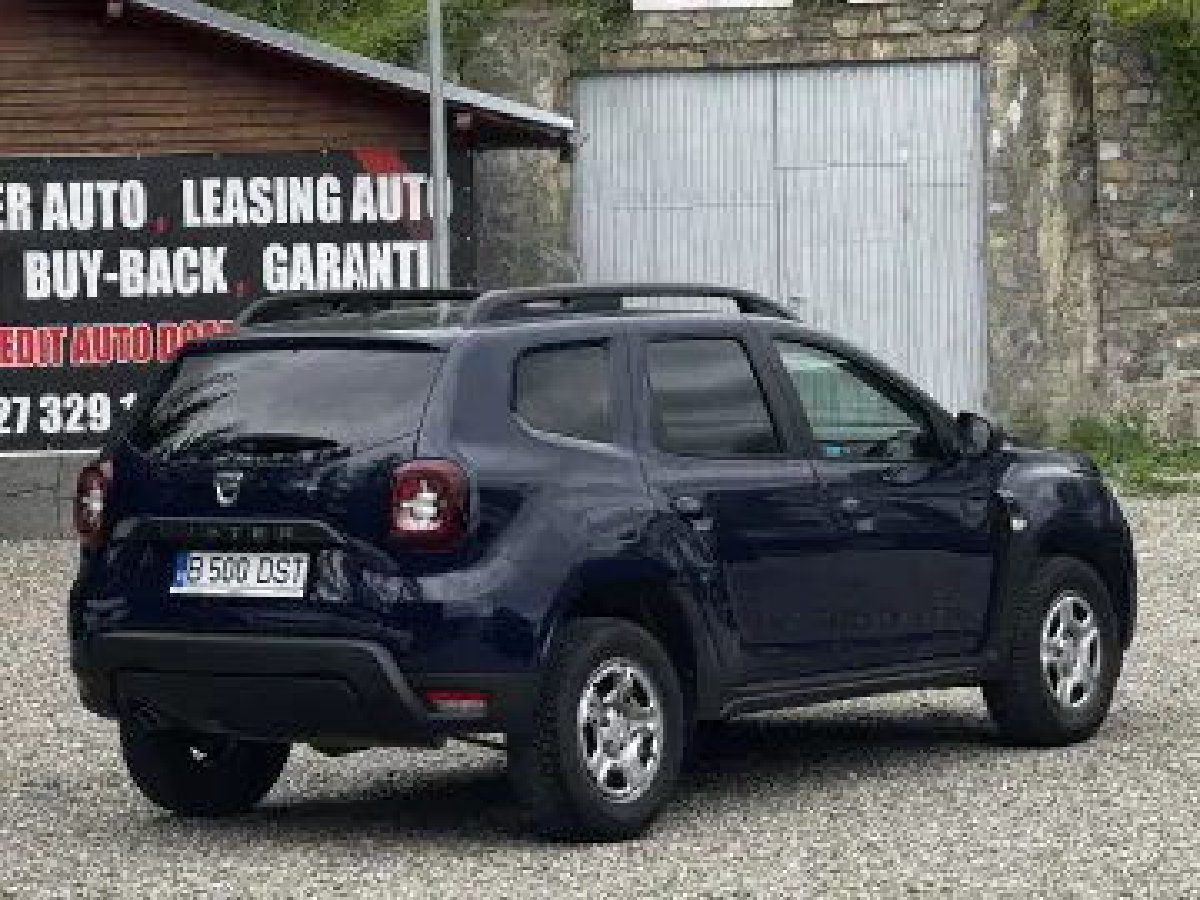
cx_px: 600
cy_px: 450
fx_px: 4160
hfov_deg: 16.4
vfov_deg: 12.3
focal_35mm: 120
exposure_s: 1/253
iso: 50
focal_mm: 15.66
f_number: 2.8
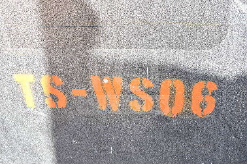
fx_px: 329
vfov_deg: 28.1
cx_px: 124
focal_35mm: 48
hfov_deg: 41.1
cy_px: 82
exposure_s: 1/125
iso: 200
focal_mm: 32
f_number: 5.6
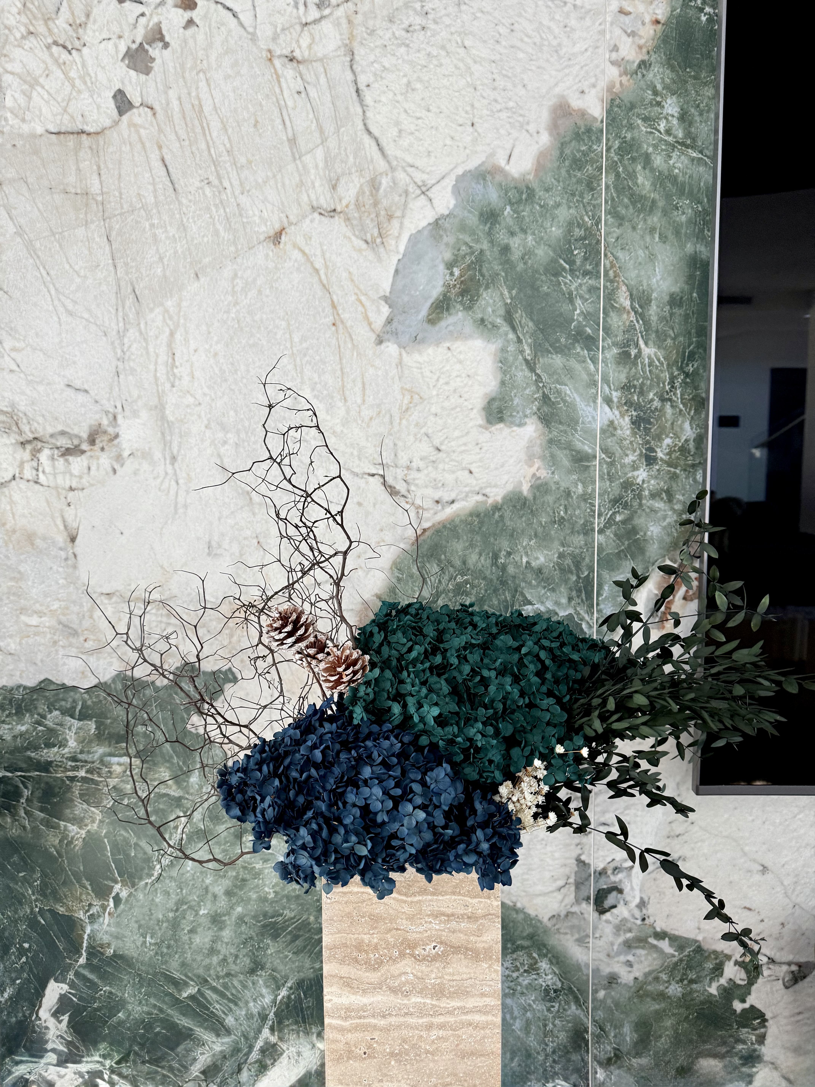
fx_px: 753
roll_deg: +0.2
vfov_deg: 71.6
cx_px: 408
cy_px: 544
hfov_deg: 56.8
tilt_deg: -6.2
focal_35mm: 24
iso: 200
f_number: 1.78
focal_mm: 6.76
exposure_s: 1/76
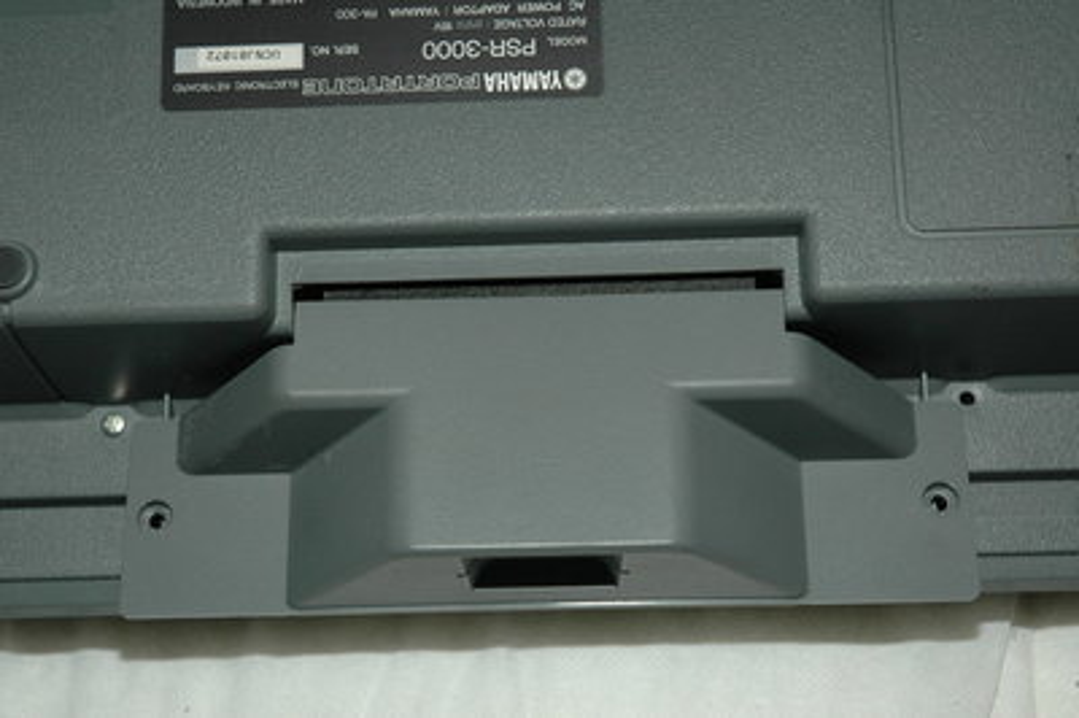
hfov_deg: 27.0
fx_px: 2246
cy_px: 359
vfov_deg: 18.2
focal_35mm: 75
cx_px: 540
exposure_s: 1/500
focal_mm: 50
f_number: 4.5
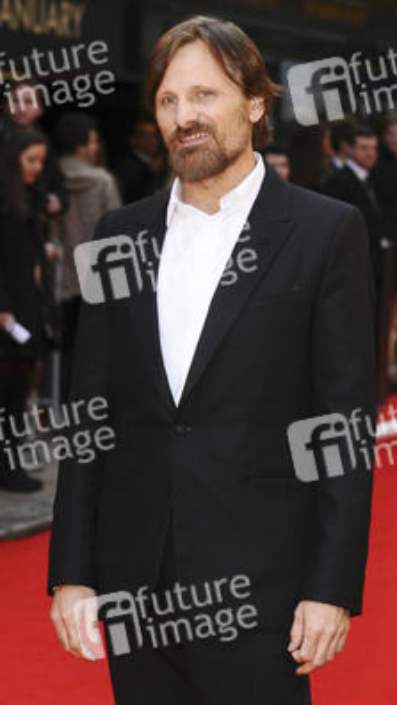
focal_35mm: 127
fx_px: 2375
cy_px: 351
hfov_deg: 9.6
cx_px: 218
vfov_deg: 16.9
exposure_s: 1/160
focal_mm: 80
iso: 320
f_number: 5
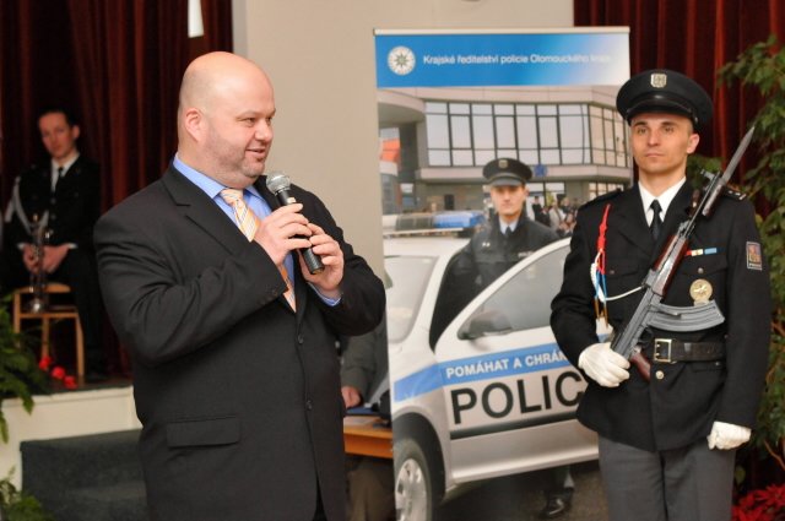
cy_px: 260
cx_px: 392
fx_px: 2287
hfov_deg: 19.5
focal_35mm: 105
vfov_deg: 13.0
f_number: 3.5
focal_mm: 70
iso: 2500
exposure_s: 1/125
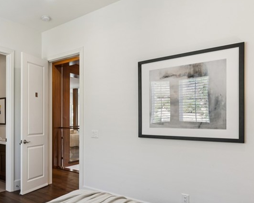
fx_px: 221
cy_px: 121
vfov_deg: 49.2
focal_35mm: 29
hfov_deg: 52.7
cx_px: 26
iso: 100
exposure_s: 1/2
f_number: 13
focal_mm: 16.2
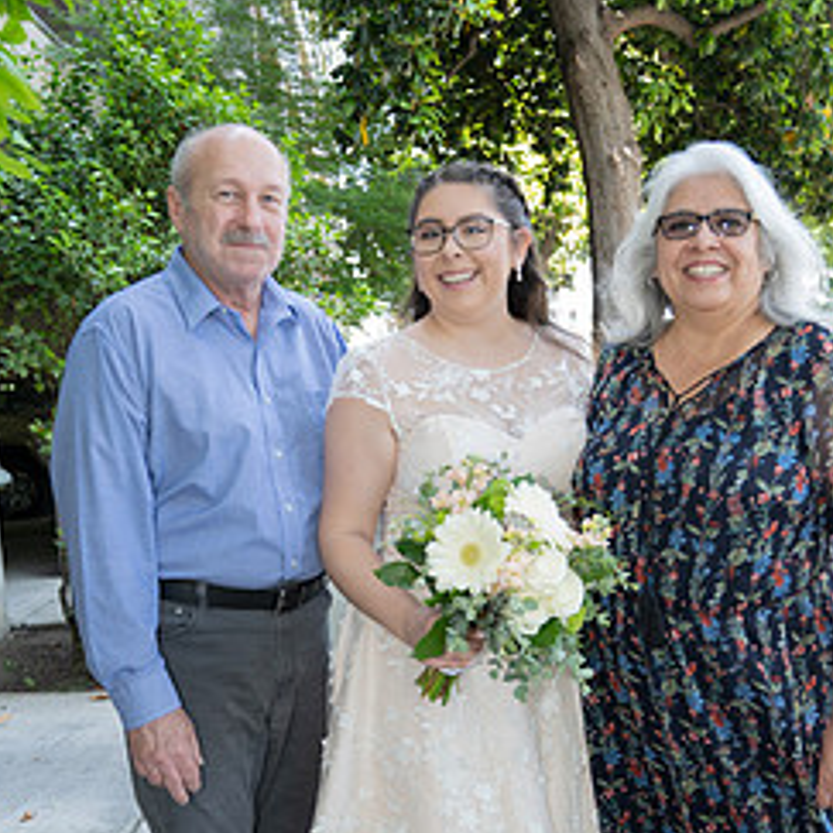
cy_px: 518
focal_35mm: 41
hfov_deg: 40.9
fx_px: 1116
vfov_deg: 40.7
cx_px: 463
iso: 640
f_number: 3.2
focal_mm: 26
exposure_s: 1/250
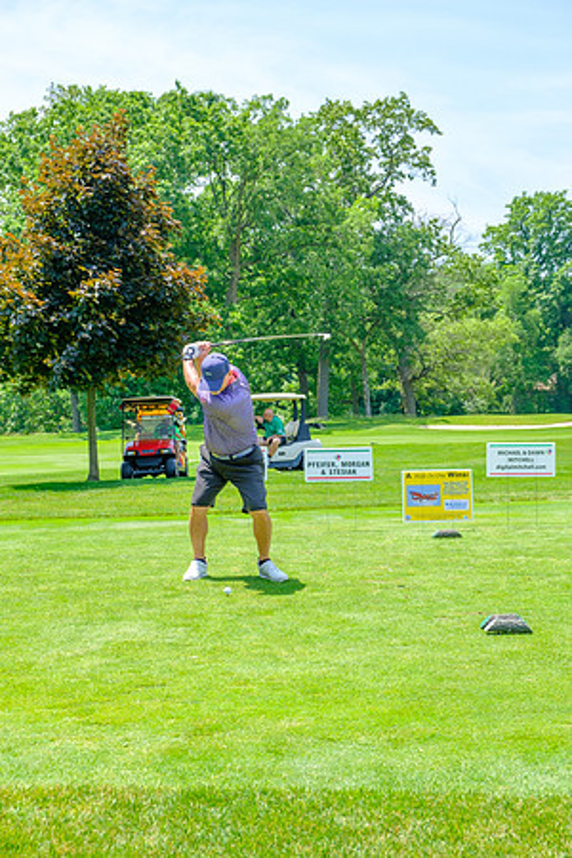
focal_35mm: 54
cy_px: 429
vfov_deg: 36.9
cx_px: 286
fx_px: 1287
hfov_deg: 25.1
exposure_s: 1/500
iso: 200
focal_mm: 35.8
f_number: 5
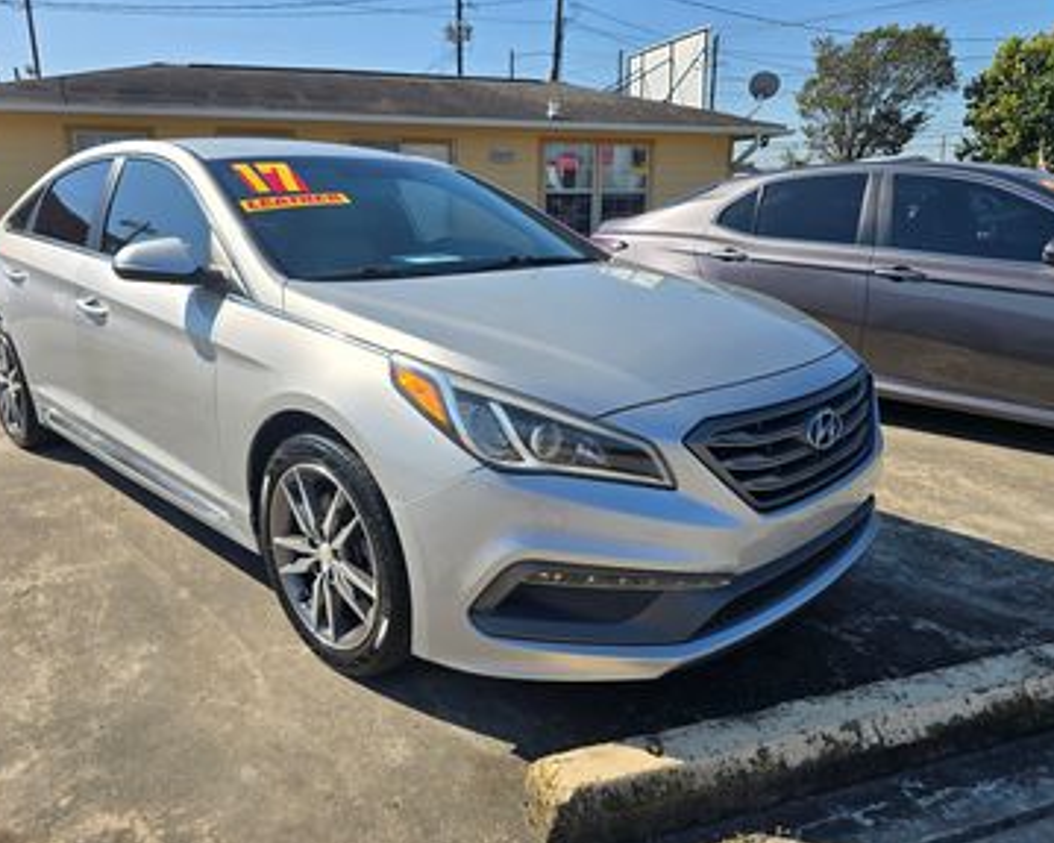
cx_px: 499
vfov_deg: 56.8
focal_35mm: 25
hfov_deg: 68.1
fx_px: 780
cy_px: 414
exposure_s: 1/1238
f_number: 1.7
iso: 12
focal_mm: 6.3
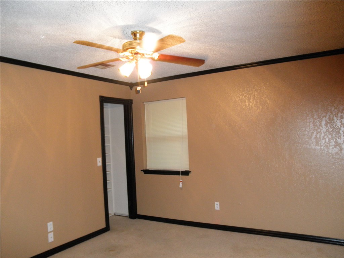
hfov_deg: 63.4
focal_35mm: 28
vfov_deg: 49.7
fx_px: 278
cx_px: 172
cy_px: 129
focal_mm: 5
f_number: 3
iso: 250
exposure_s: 1/30
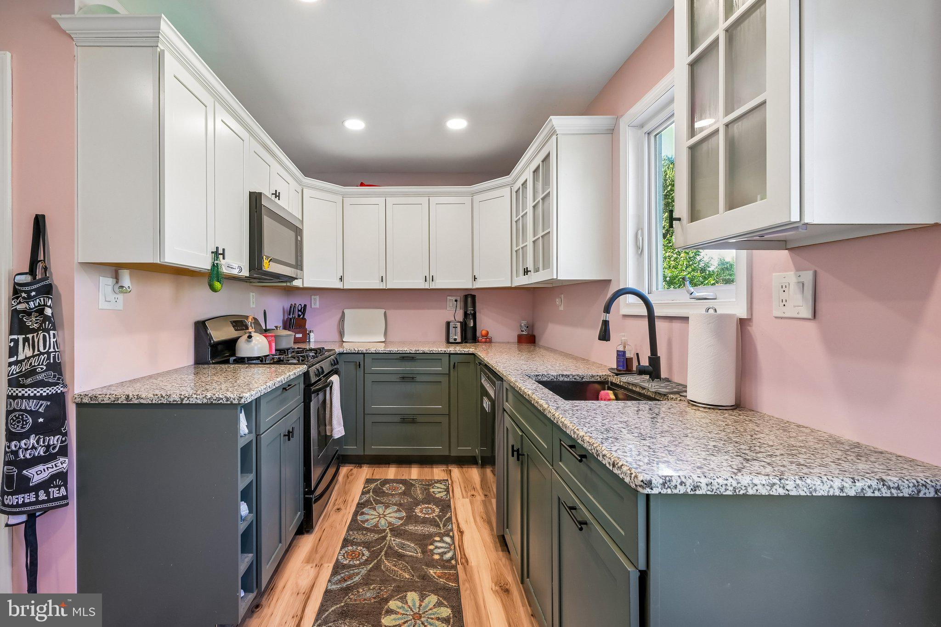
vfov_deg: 75.5
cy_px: 314
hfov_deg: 98.5
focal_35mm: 16
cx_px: 470
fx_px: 405
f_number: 11
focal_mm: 15.5
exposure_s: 1/10
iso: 400
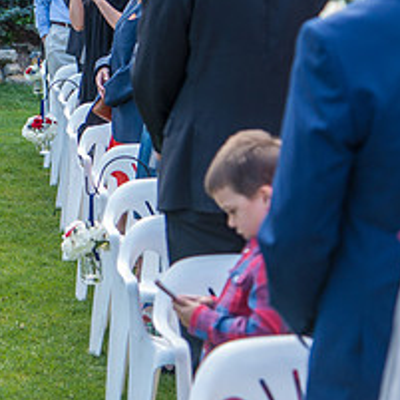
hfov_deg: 11.9
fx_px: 1856
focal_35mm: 142
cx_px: -147
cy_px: 27
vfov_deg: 12.2
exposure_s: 1/250
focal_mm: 58
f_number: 4
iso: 400
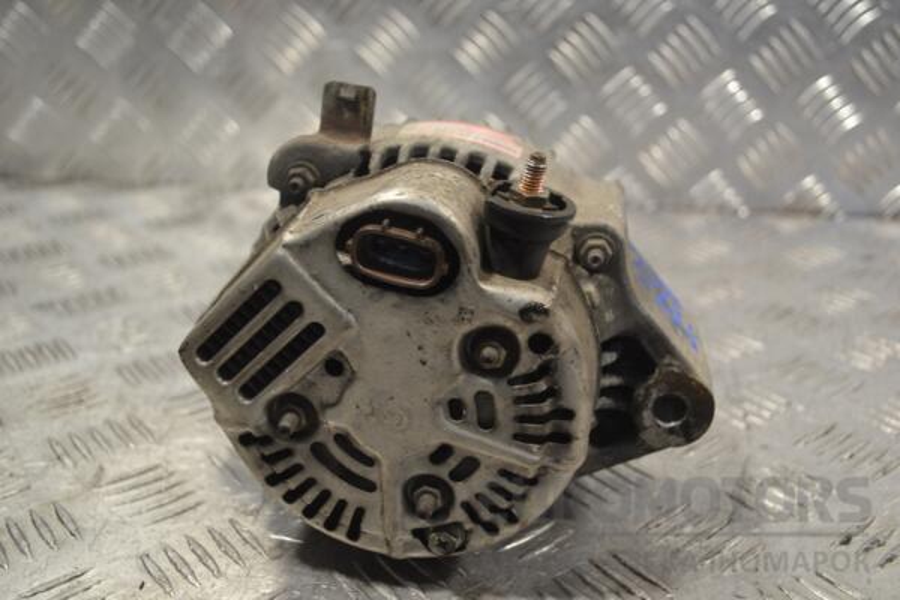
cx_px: 450
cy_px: 300
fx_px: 975
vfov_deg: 34.2
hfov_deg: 49.6
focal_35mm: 39
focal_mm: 26
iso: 400
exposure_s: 1/100
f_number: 5
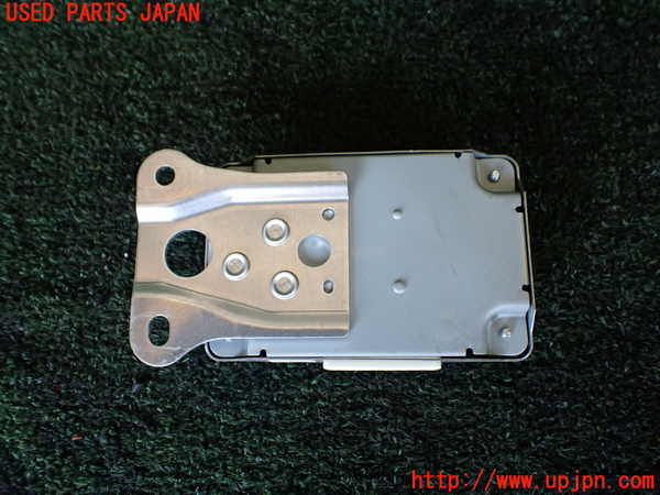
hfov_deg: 60.0
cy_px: 248
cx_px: 330
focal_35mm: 30
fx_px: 572
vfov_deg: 46.8
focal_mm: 5.4
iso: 400
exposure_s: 1/125
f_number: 2.3
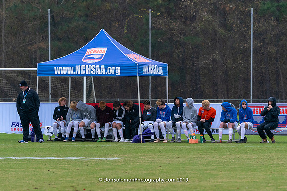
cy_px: 117
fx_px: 3031
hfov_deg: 5.4
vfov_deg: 3.6
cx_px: 150
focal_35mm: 380
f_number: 5.6
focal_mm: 268
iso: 2500
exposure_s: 1/1000
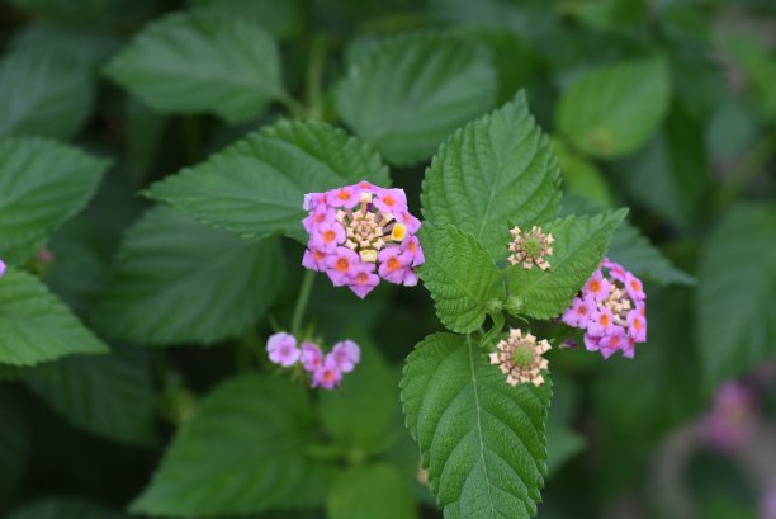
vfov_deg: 15.2
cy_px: 260
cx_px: 388
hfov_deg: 22.6
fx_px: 1941
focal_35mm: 90
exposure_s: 1/500
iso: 400
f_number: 8
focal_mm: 90
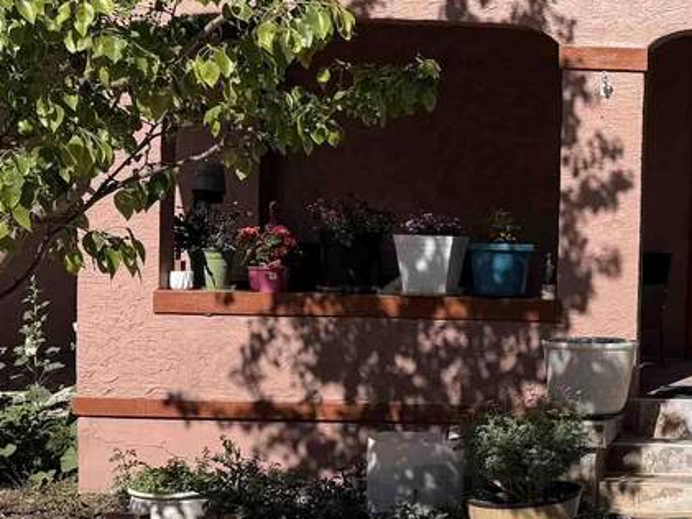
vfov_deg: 20.2
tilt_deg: -0.8
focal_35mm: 73
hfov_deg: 24.2
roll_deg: -1.4
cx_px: 828
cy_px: 279
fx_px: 1460
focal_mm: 6.76
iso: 80
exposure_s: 1/5714
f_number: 1.78
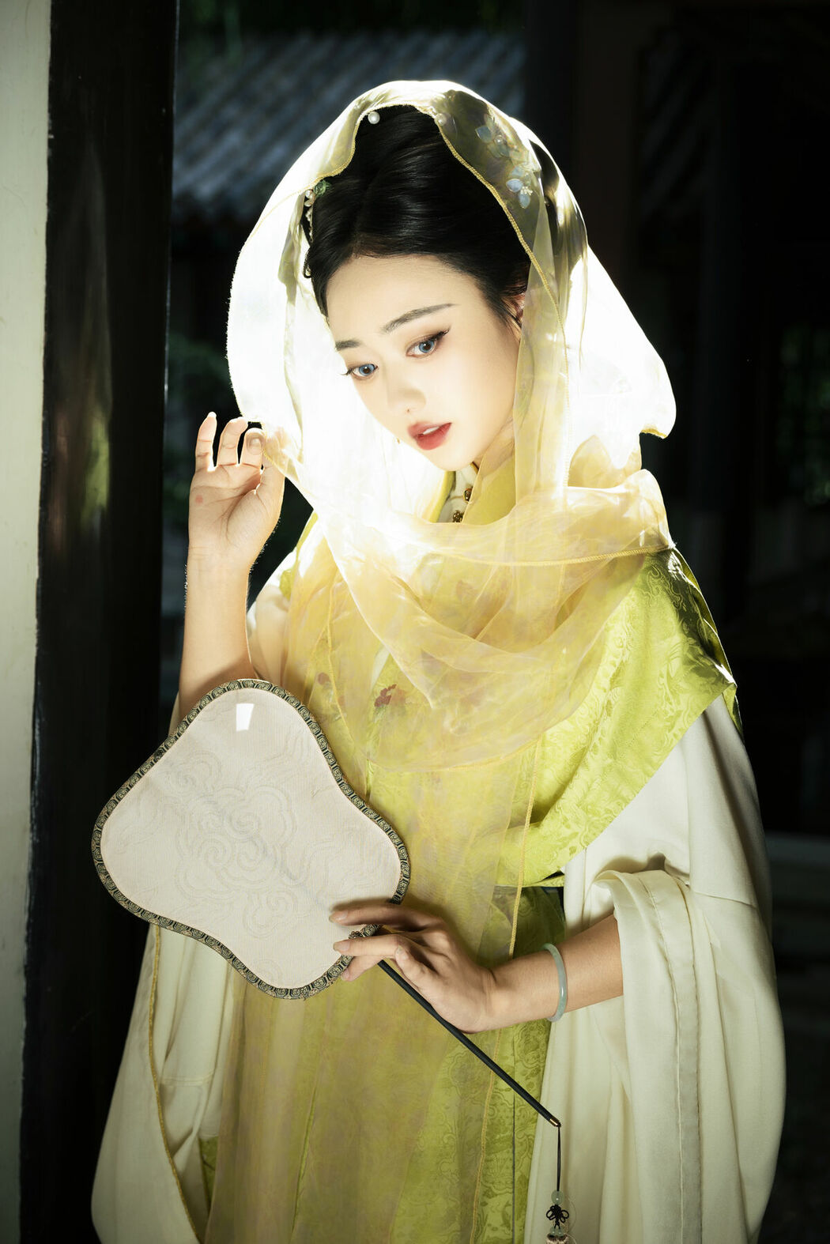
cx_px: 415
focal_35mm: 62
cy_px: 622
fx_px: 2143
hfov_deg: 21.9
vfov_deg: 32.4
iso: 125
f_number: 4
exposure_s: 1/160
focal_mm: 62
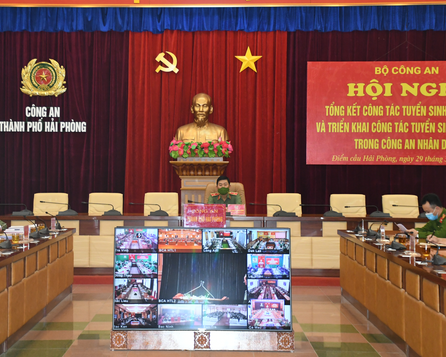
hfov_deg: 25.1
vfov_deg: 20.2
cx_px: 201
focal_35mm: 76
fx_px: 1003
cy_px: 171
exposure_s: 1/200
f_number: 4.2
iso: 2500
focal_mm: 38
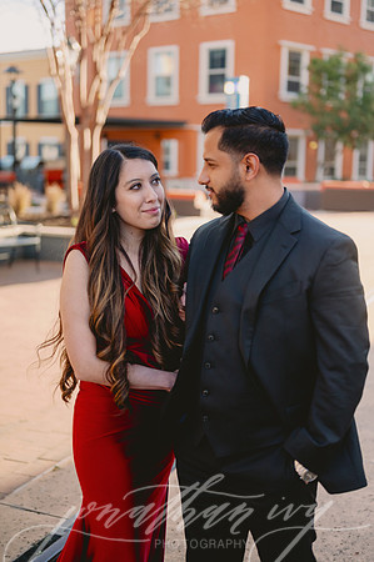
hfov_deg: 26.9
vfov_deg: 39.6
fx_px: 781
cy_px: 281
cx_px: 187
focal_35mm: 50
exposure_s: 1/5000
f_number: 2
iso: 640
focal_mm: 50
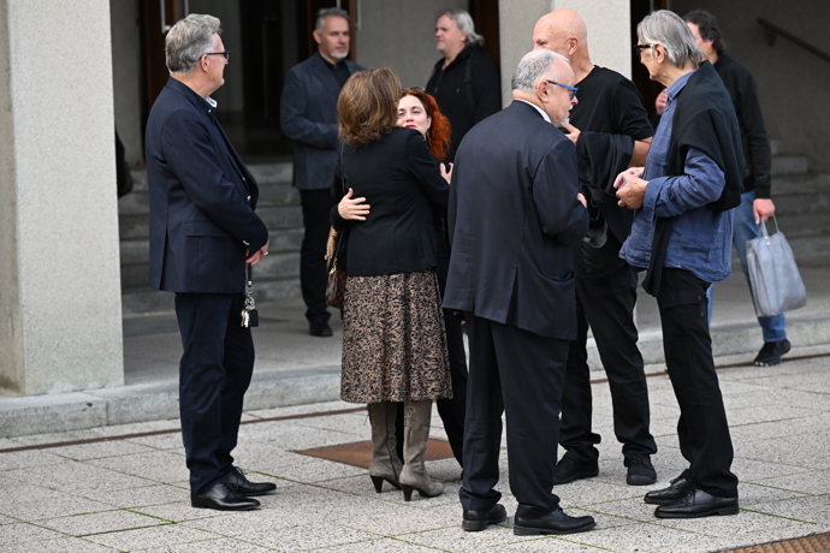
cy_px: 276
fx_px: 2398
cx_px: 415
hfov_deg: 19.6
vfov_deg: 13.2
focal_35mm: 104
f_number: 4
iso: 2000
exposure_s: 1/4000
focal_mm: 104
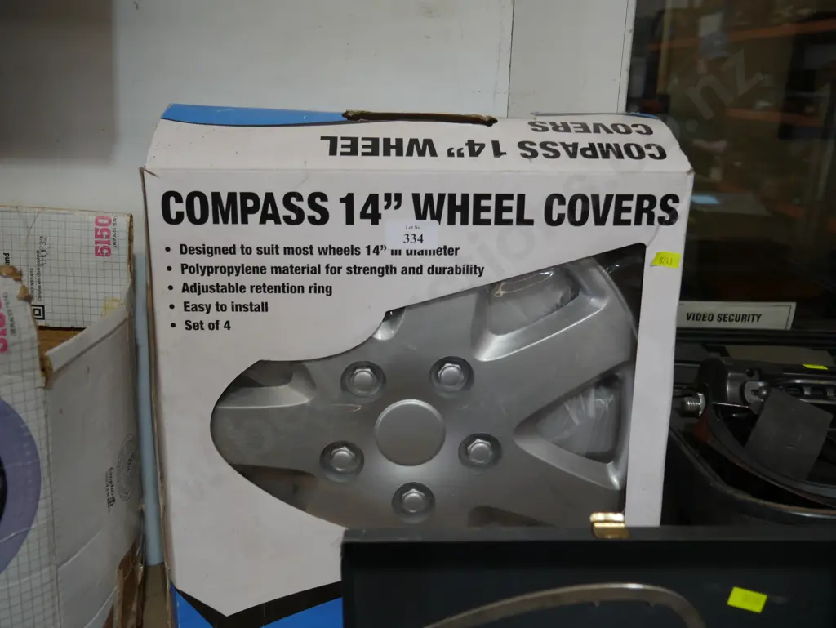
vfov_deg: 44.2
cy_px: 314
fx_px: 773
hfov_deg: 56.8
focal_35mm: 32
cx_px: 418
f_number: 3.6
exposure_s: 1/60
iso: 200
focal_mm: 16
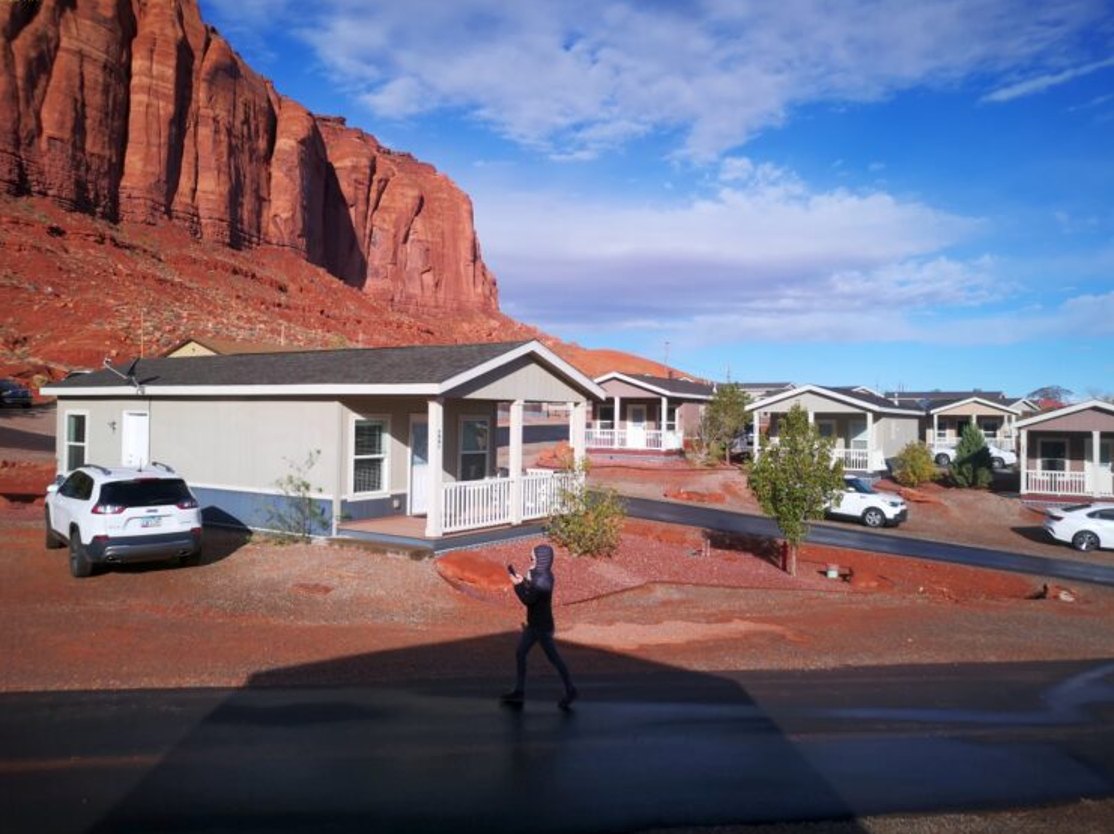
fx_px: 901
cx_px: 550
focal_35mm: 28
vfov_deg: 49.7
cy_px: 407
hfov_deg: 63.5
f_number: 1.8
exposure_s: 1/2506
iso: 50
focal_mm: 5.58
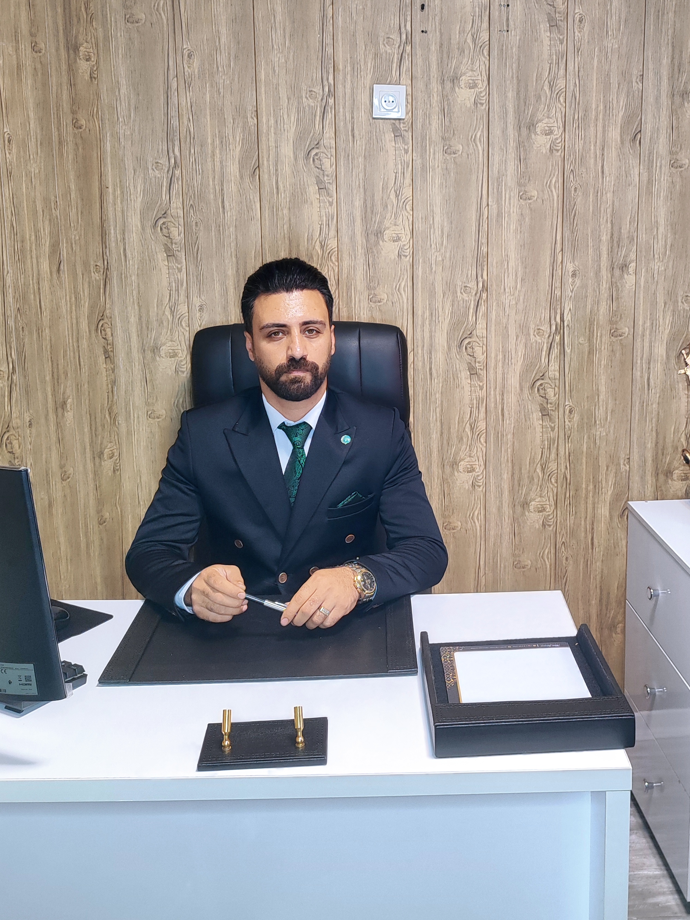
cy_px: 367
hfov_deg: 39.5
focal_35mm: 36
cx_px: 407
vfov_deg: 51.0
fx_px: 957
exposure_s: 1/50
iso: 411
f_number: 1.89
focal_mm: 5.89
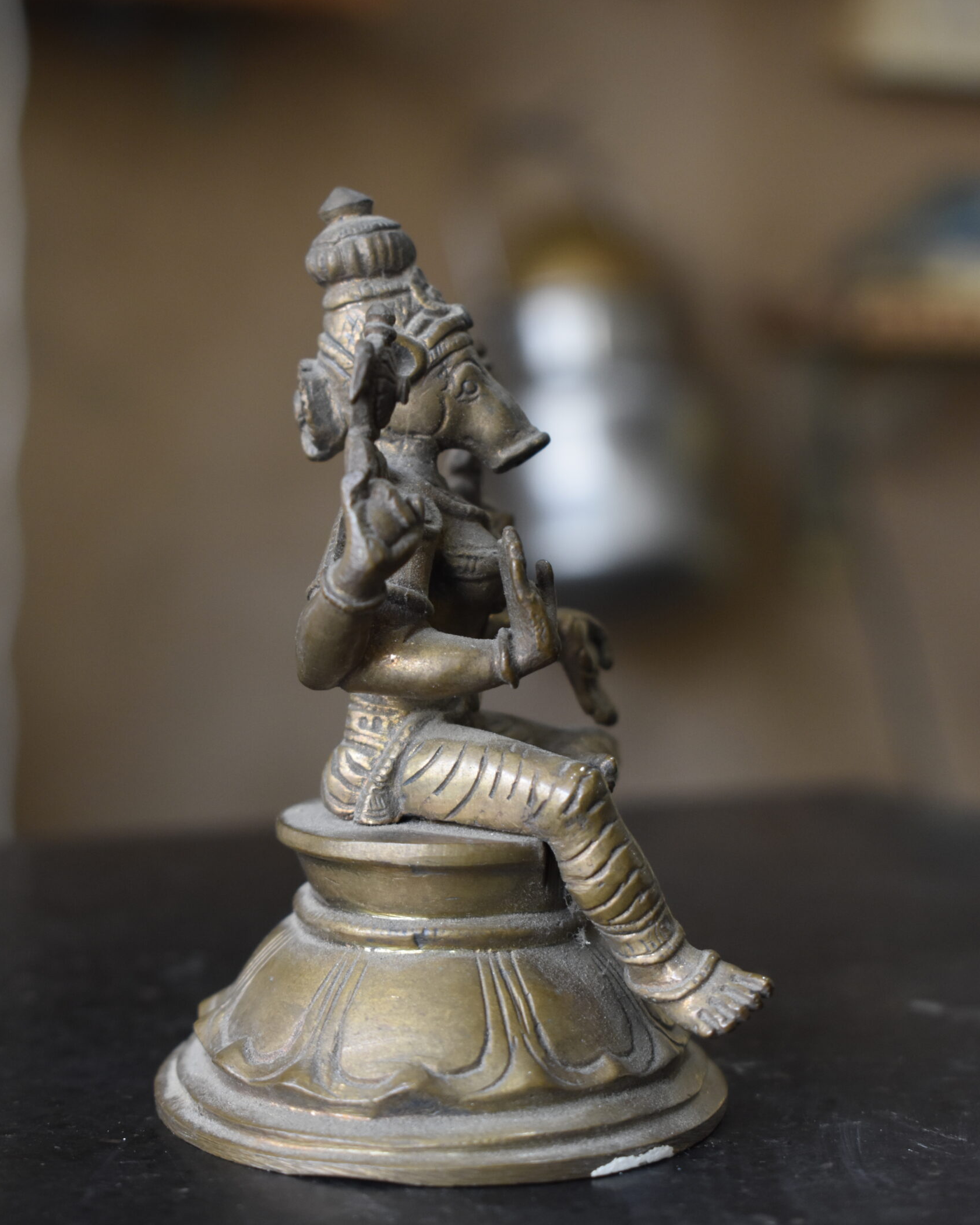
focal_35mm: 72
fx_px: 2610
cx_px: 486
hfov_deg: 21.3
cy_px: 633
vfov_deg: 26.4
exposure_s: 1/60
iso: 800
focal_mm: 42
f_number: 5
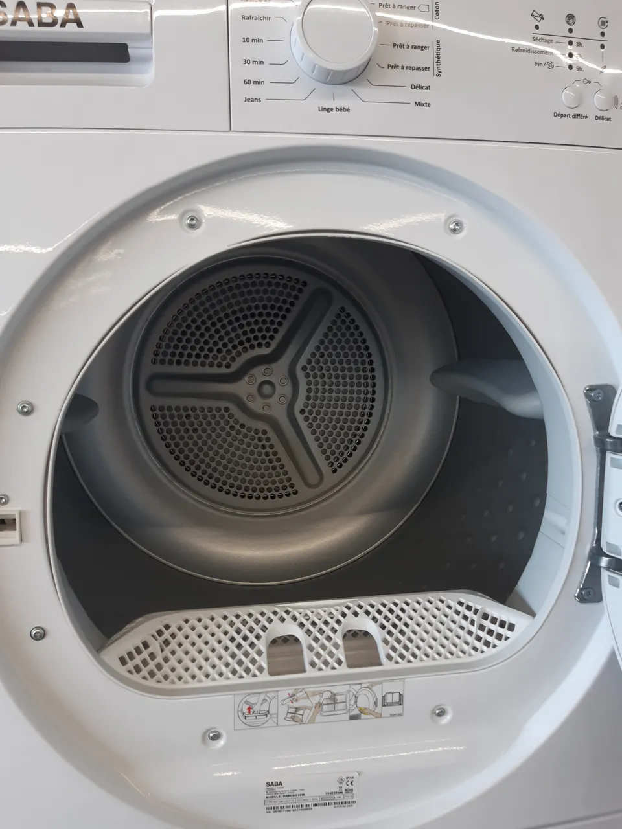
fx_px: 623
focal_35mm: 26
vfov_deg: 67.3
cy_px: 414
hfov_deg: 53.1
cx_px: 311
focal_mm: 3.92
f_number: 1.7
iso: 64
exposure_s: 1/50
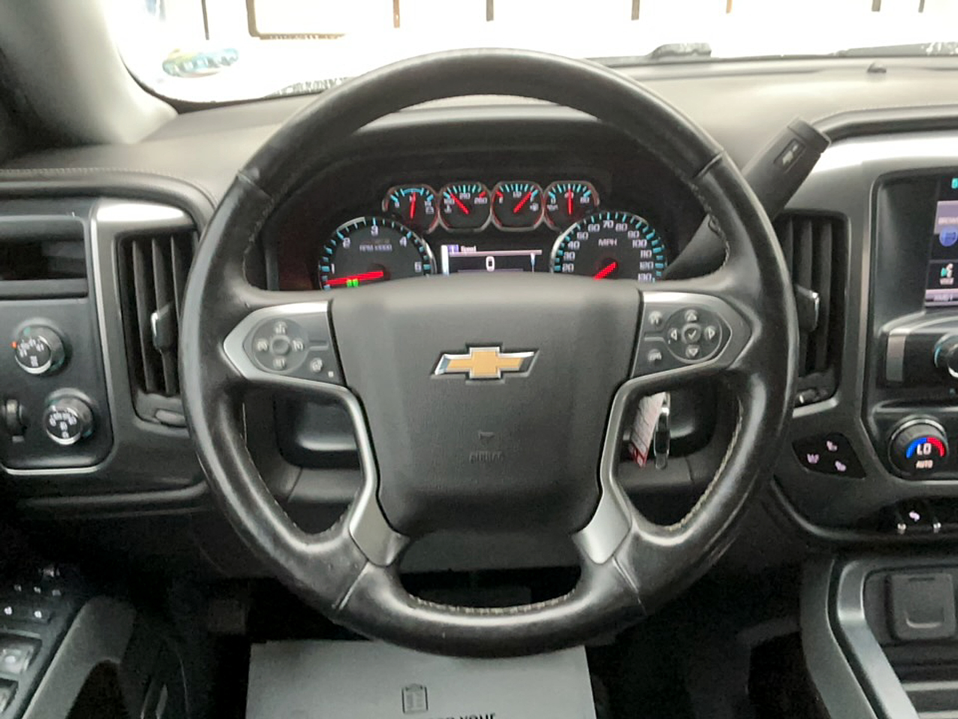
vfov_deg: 46.8
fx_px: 830
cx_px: 479
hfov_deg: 60.0
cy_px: 360
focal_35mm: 30
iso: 500
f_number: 1.8
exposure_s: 1/40
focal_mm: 3
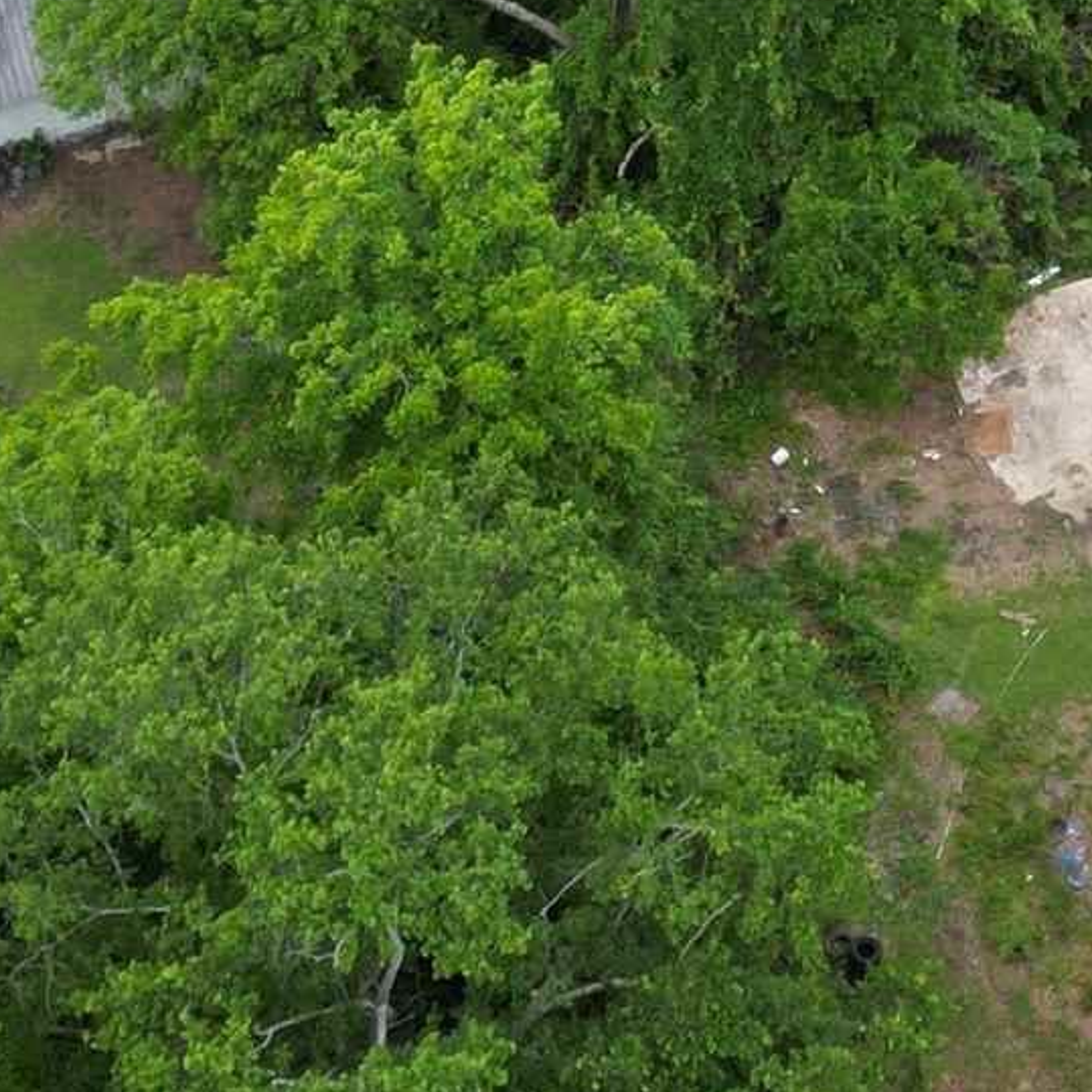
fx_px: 4319
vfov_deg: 13.3
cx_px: 1256
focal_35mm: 121
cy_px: -713
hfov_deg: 14.0
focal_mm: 6.72
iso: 120
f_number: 1.7
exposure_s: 1/1000
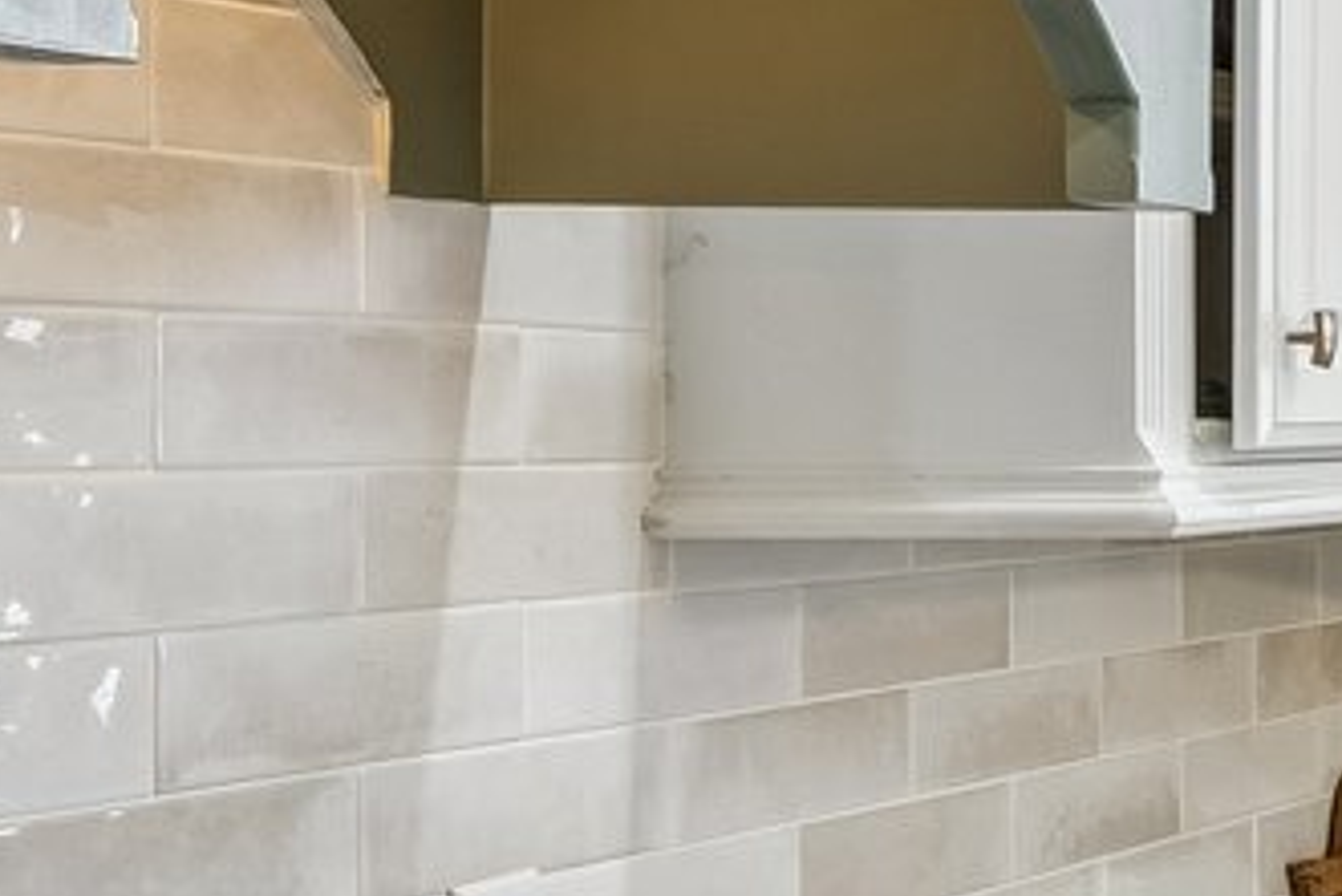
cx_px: 2757
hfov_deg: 15.8
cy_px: 549
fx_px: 3692
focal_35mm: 99
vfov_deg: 13.8
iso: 200
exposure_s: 1/6
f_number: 8
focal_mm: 16
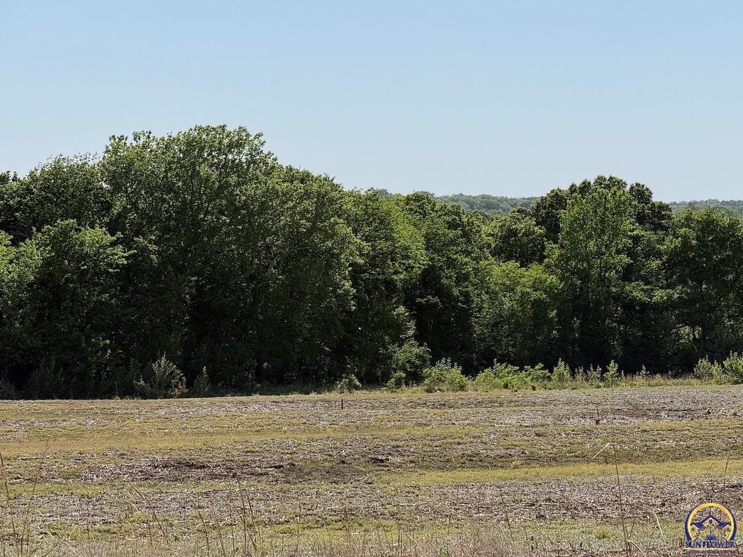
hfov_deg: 16.4
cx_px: 372
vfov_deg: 12.3
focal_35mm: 120
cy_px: 278
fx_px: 2576
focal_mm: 15.66
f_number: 2.8
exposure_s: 1/1969
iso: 50
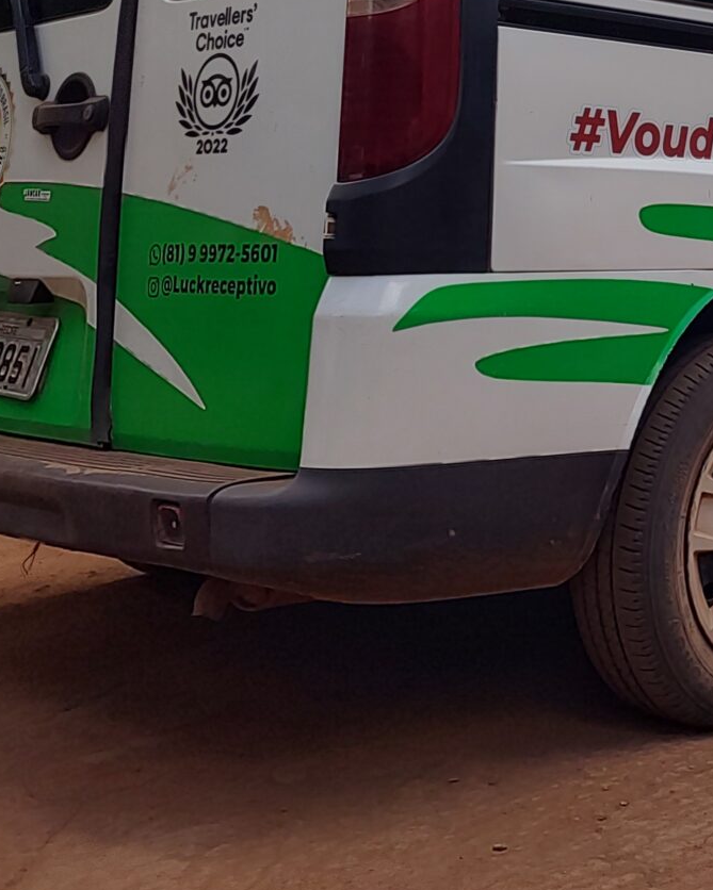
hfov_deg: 25.4
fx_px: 1451
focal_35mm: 55
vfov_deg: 31.0
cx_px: 805
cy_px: -49
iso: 100
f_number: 1.8
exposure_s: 1/1672
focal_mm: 5.56
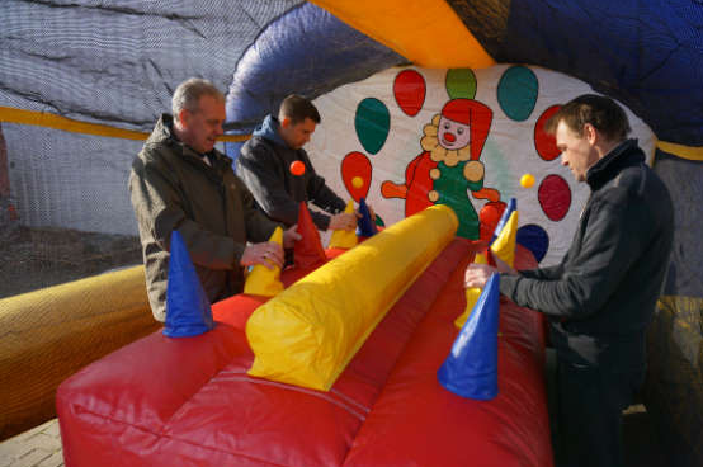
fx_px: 507
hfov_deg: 69.4
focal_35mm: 26
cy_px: 240
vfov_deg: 49.4
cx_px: 371
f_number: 4
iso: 100
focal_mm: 16
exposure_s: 1/200
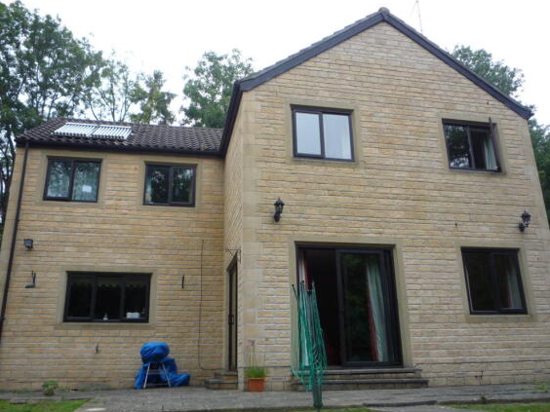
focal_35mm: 31
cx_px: 270
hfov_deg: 58.3
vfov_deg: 45.4
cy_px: 208
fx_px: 493
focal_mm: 5.2
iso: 100
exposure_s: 1/80
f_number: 3.3
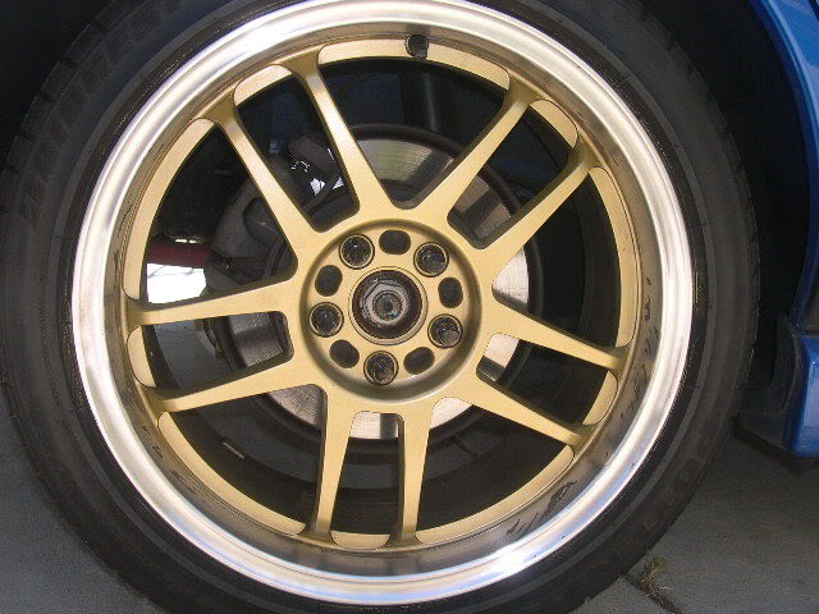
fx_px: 899
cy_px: 307
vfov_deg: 37.7
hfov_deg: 49.0
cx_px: 410
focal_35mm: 38
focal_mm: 8
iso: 100
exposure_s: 1/37.2
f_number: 7.6
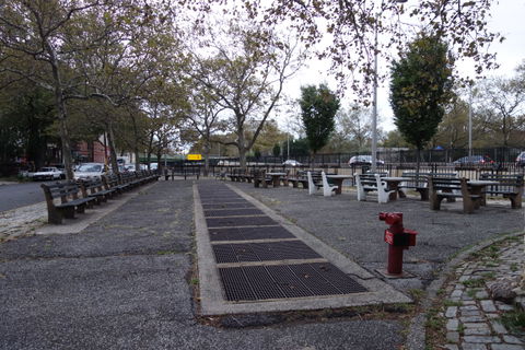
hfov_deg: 65.5
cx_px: 262
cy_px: 175
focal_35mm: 28
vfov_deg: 46.4
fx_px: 408
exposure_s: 1/250
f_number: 1.8
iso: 640
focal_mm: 10.4
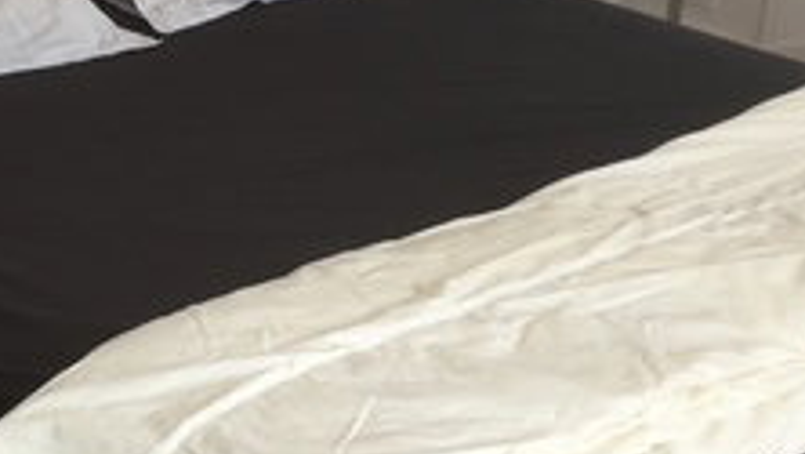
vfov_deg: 13.3
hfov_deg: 22.6
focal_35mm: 91
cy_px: 178
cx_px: 33
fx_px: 1943
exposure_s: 1/50
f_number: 2.2
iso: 32
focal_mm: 4.15
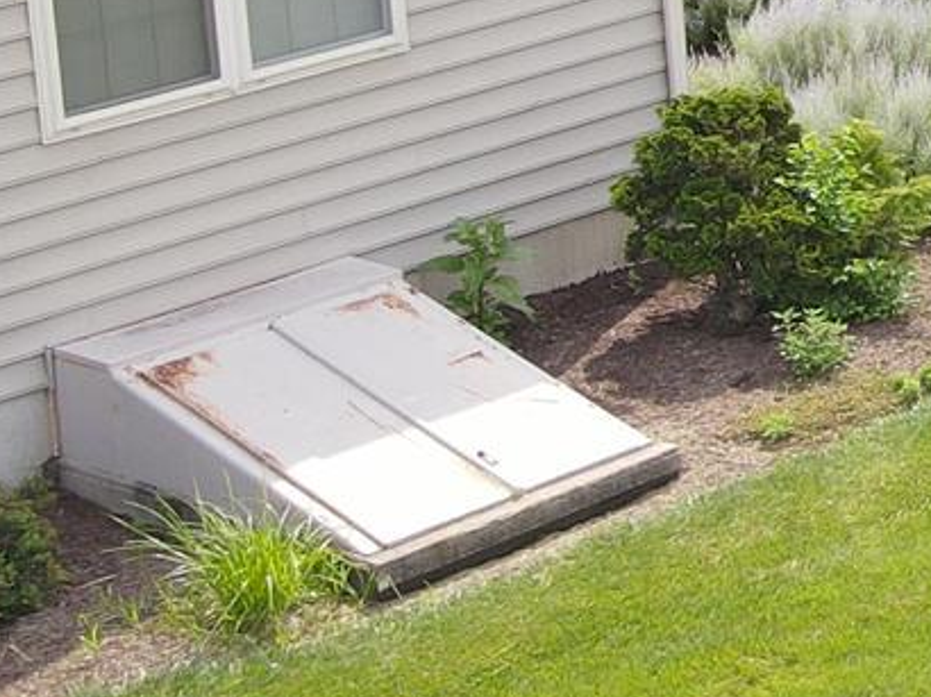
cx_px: 2264
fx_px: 3226
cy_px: -359
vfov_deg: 11.8
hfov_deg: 12.6
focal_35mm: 120
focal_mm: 4.5
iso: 100
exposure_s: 1/200
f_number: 2.8
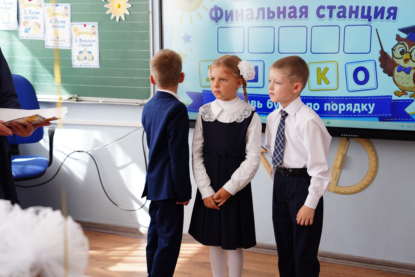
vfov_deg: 23.4
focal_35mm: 58
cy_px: 138
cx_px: 208
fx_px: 669
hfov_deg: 34.5
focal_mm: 58
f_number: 3.5
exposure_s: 1/320
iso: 640
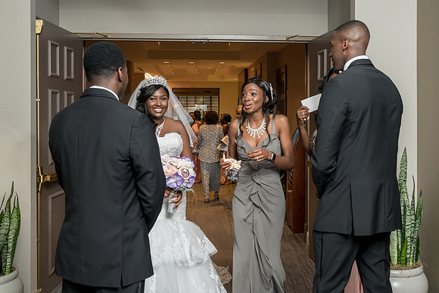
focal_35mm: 42
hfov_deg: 45.9
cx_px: 241
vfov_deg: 31.6
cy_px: 121
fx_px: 517
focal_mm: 35
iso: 2000
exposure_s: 1/200
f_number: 7.1
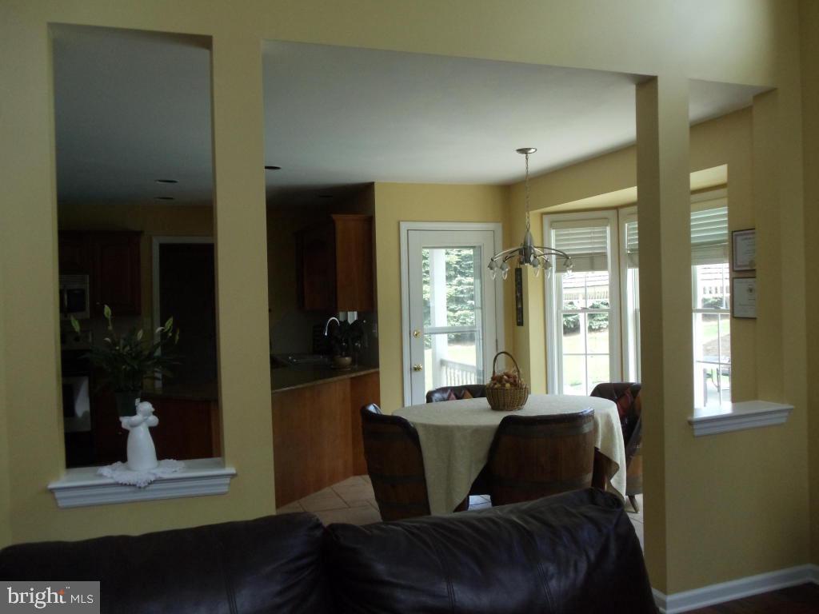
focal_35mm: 44
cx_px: 410
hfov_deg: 42.9
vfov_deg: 32.9
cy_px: 307
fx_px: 1041
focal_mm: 6
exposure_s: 1/200
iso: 200
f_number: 3.5
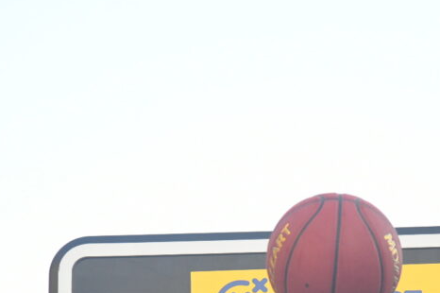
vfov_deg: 5.2
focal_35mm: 264
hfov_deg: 7.8
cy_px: 316
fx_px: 3224
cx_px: 309
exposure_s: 1/2000
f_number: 4
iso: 3200
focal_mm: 120
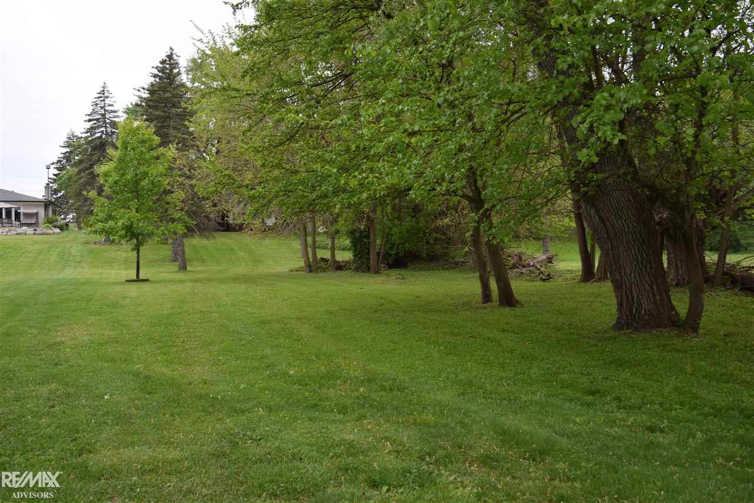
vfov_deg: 36.9
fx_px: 754
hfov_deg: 53.1
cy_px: 252
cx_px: 377
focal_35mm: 36
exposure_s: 1/160
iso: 100
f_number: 6.3
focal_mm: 24
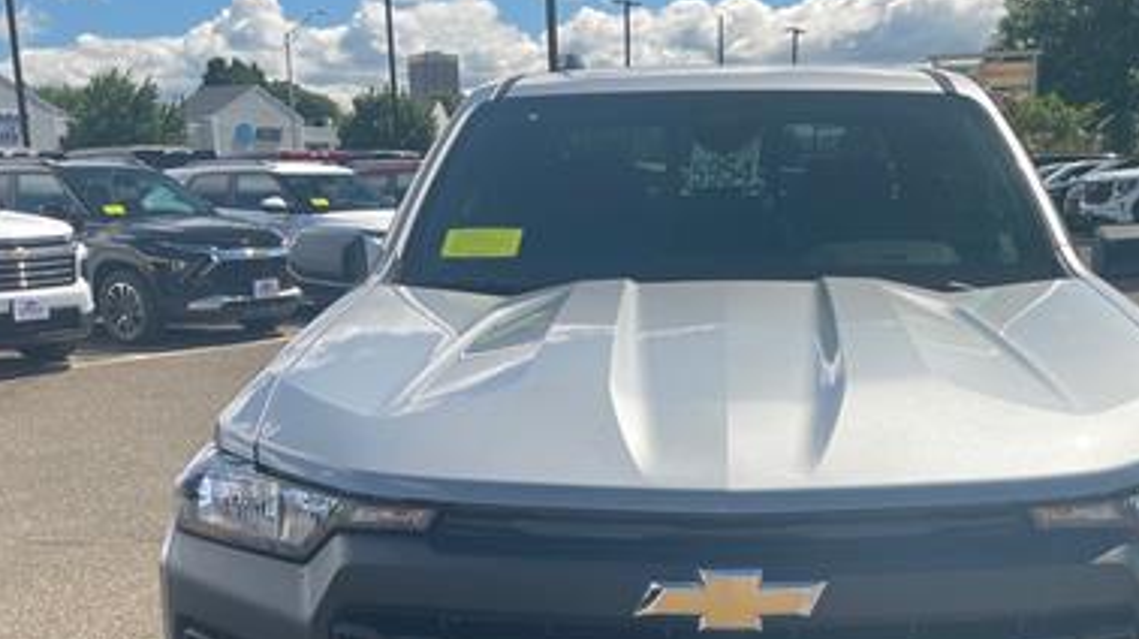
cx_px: 666
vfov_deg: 24.1
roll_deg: +1.6
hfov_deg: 42.8
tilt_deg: -15.6
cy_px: 585
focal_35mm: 48
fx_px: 1449
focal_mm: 4.2
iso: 32
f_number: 1.6
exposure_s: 1/1006
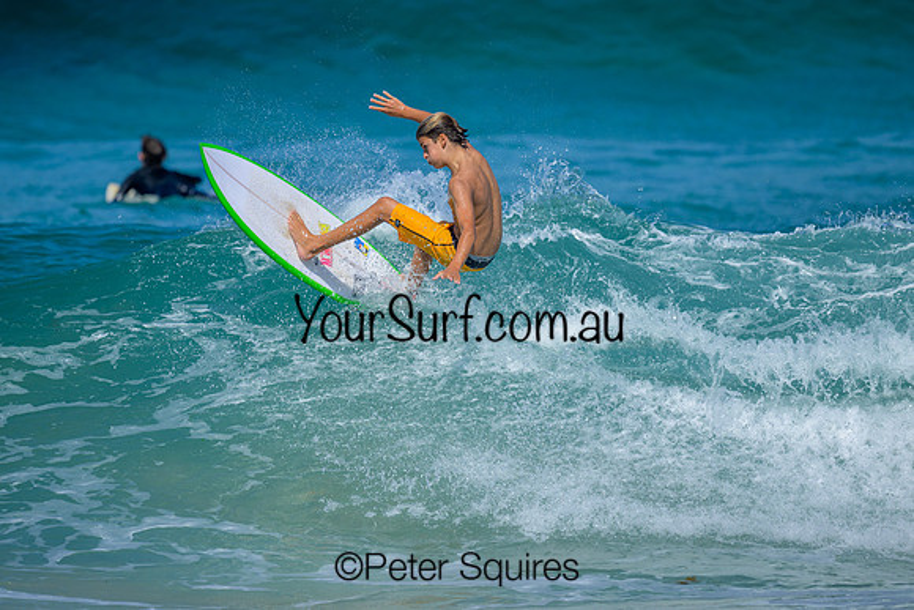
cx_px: 467
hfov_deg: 2.5
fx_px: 20806
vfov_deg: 1.7
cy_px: 312
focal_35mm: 819
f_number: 6.3
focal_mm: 800
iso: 250
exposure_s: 1/2500
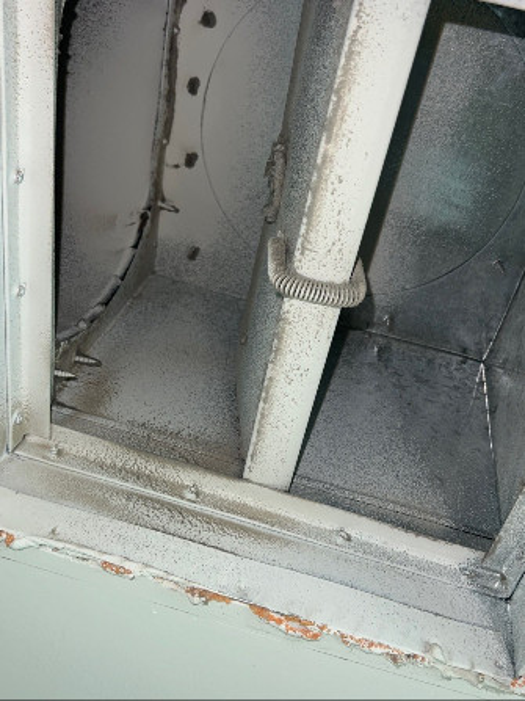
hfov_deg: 48.2
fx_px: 587
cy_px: 350
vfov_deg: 61.7
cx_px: 262
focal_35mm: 29
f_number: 2.2
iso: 32
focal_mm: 4.2
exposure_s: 1/120
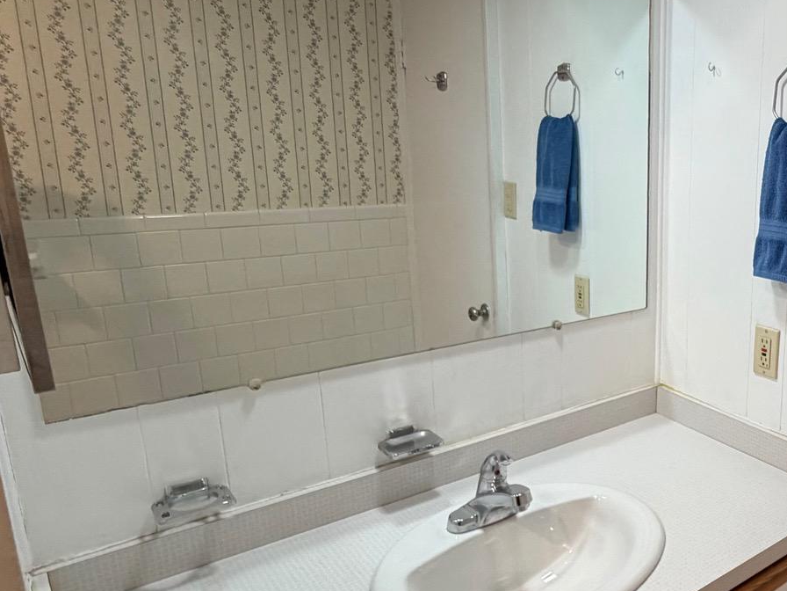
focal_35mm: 32
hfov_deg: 50.1
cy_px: 300
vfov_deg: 44.2
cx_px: 716
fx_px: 728
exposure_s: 1/120
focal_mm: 2.22
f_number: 2.2
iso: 200
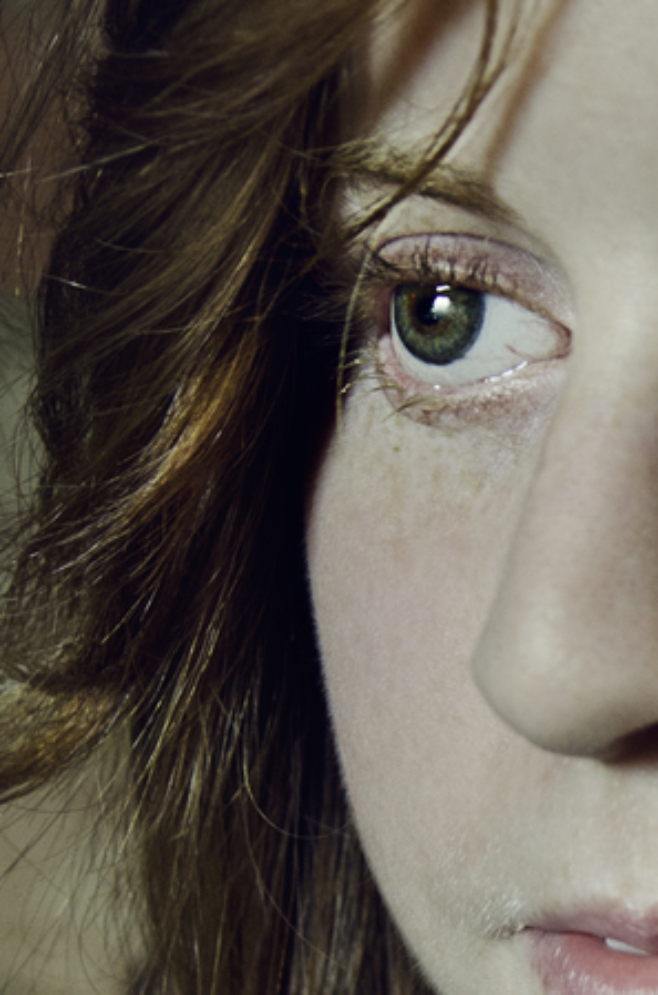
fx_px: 5844
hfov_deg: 6.4
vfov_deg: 9.7
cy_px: 789
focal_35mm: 212
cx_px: 738
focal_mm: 42
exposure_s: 1/100
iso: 560
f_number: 3.3
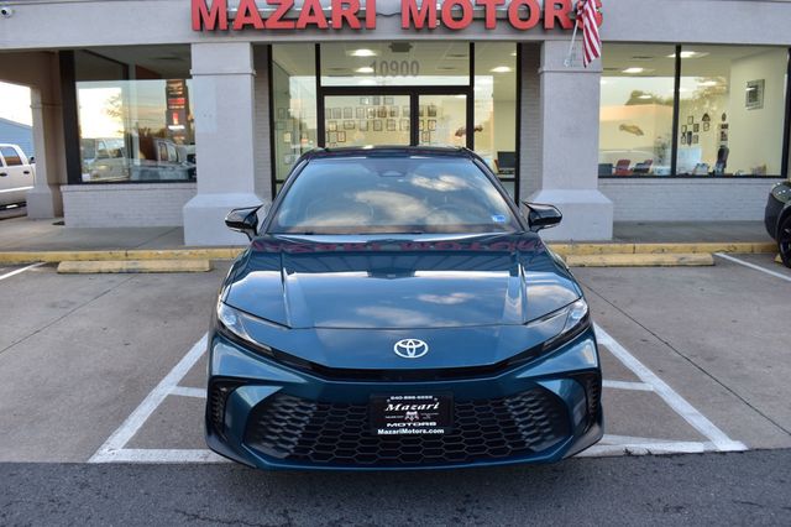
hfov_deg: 62.0
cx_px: 396
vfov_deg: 43.6
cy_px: 264
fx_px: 659
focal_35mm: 30
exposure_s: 1/40
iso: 400
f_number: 7.1
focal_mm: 20
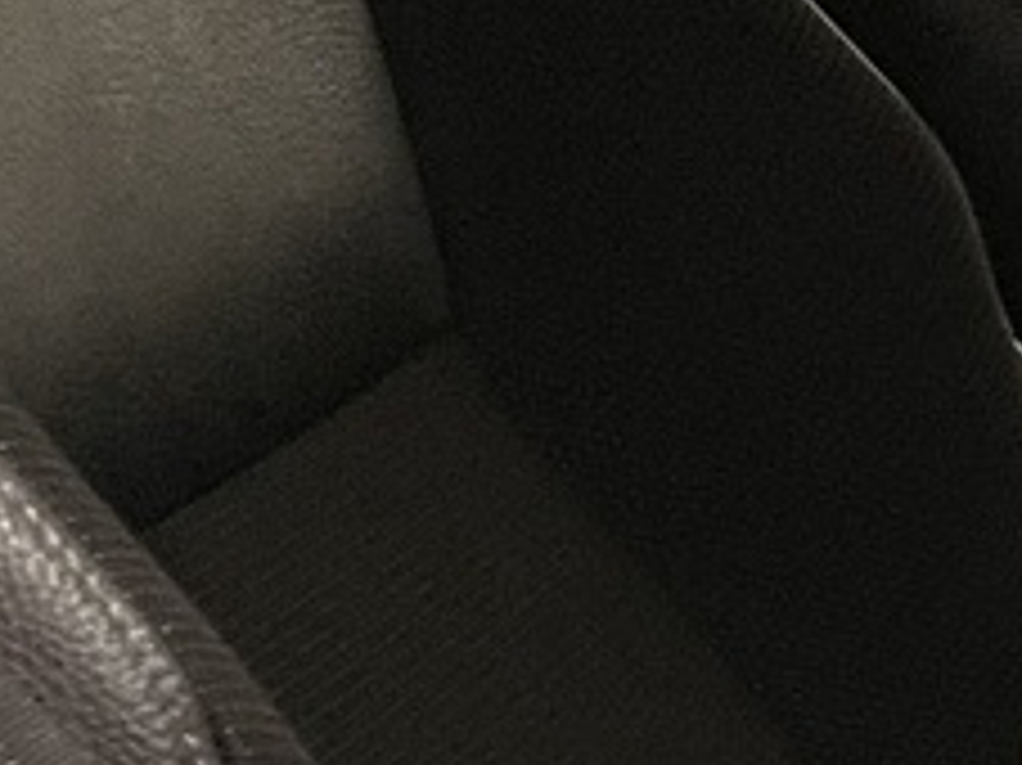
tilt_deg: -21.5
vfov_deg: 8.7
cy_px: 1206
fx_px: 4869
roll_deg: +4.7
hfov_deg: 10.2
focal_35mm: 165
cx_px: 2548
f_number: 1.6
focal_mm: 4.2
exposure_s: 1/50
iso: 200
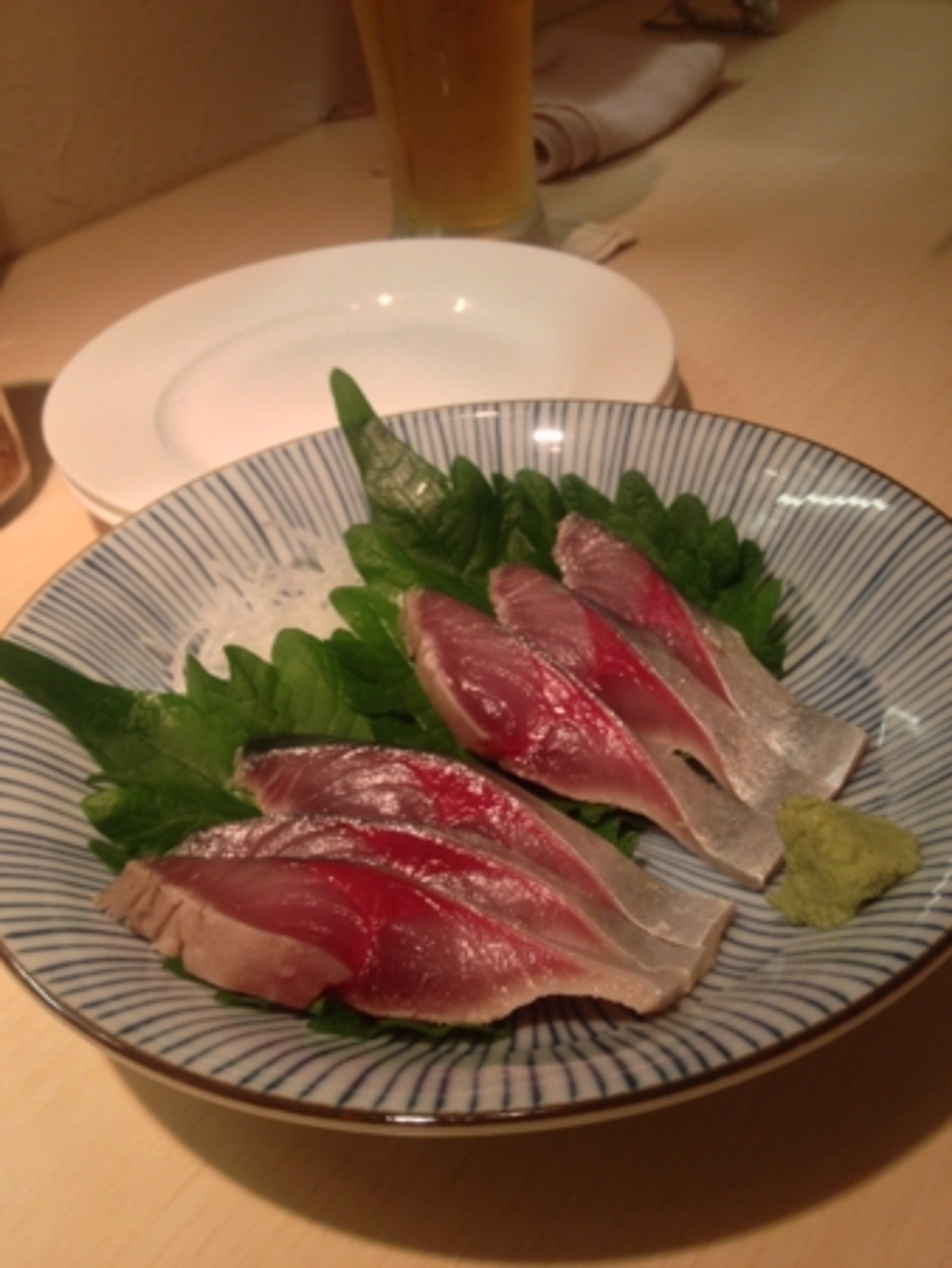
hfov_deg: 40.7
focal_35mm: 35
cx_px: 476
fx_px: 1282
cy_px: 634
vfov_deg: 52.6
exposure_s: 1/20
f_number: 2.4
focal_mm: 4.28
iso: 80
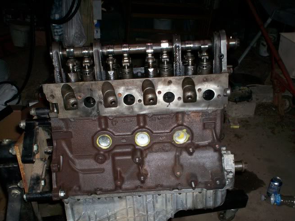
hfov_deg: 42.9
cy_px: 135
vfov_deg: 32.7
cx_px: 155
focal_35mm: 44
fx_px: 375
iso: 140
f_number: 4.5
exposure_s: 1/60
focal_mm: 6
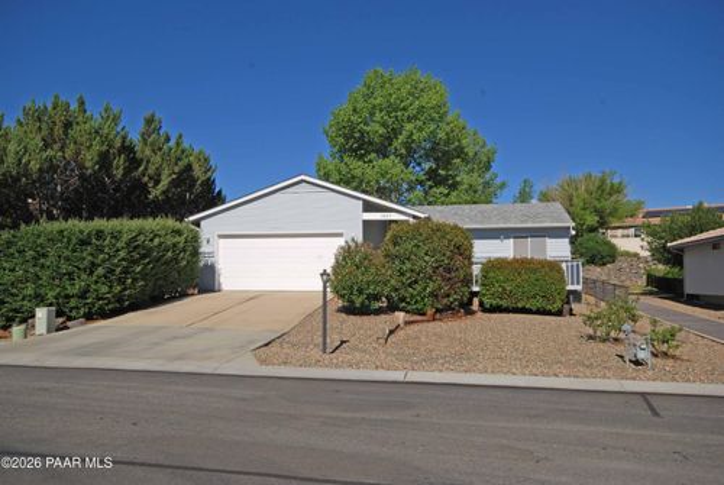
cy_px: 242
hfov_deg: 64.5
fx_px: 574
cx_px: 362
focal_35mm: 28
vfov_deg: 45.8
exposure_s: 1/200
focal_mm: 19
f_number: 13
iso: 100
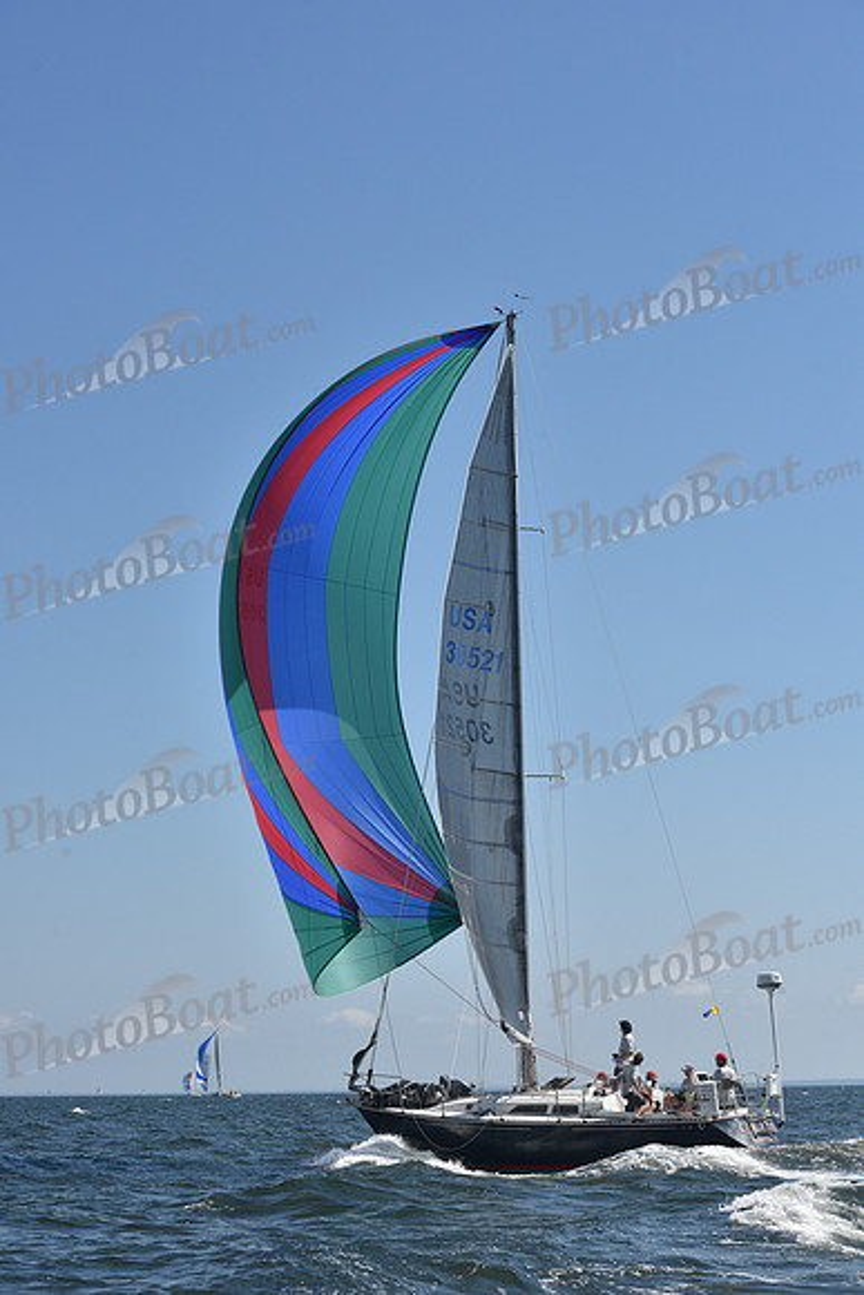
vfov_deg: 28.8
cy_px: 648
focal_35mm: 70
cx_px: 432
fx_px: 2518
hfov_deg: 19.5
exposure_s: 1/1250
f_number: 10
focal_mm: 70
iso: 320
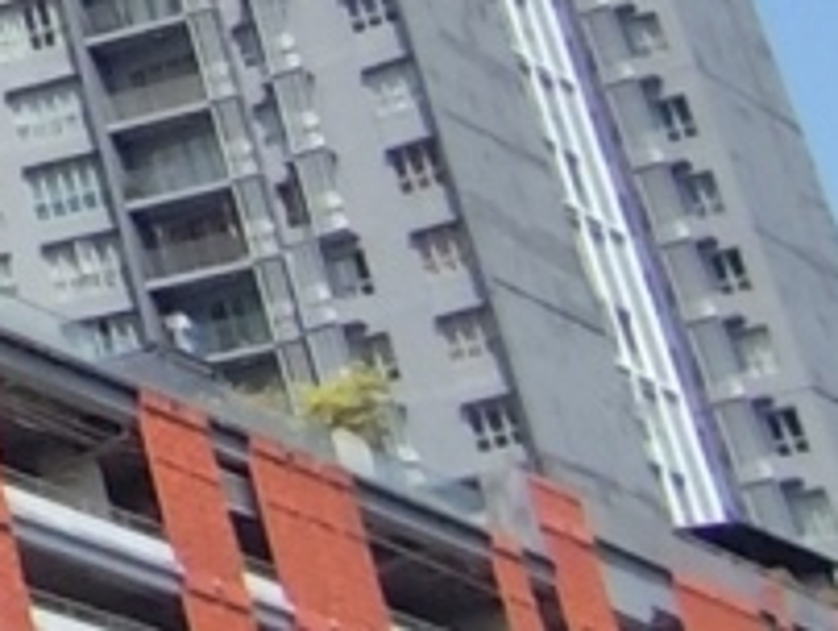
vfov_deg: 10.5
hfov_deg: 10.5
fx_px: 3102
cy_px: -710
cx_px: -1726
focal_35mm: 128
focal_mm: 1.65
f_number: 2.2
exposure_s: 1/1774
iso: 50
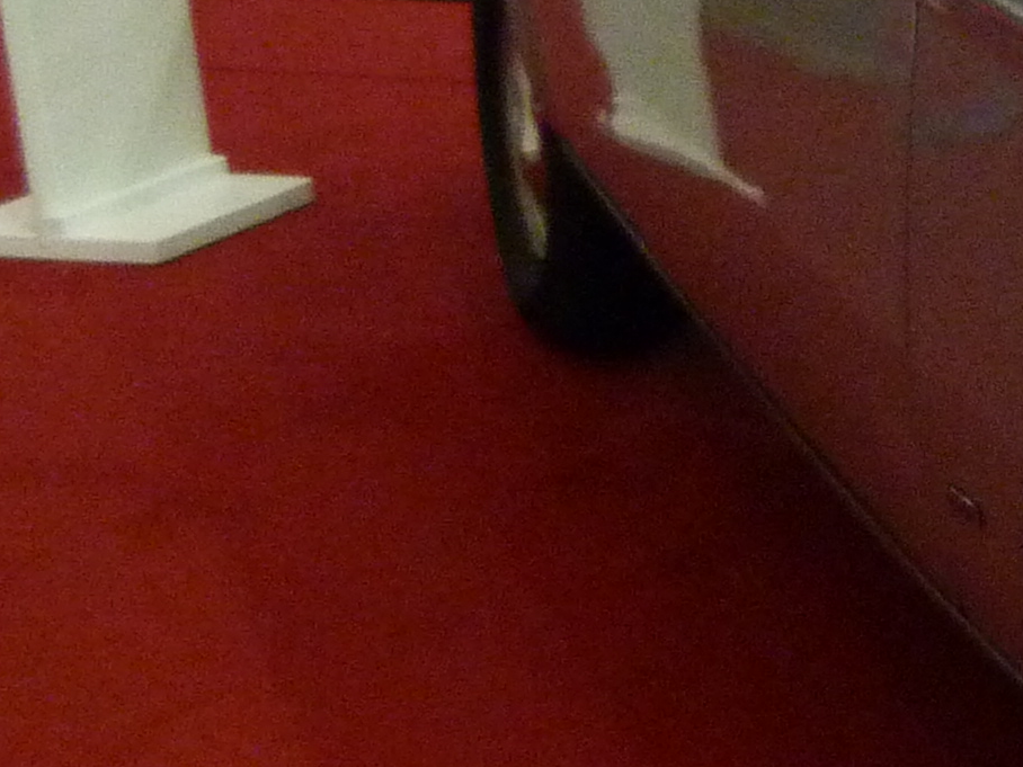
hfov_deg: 14.1
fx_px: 3517
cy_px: 342
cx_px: 2018
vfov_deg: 12.4
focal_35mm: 119
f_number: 2.8
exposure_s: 1/30
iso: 400
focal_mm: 4.5
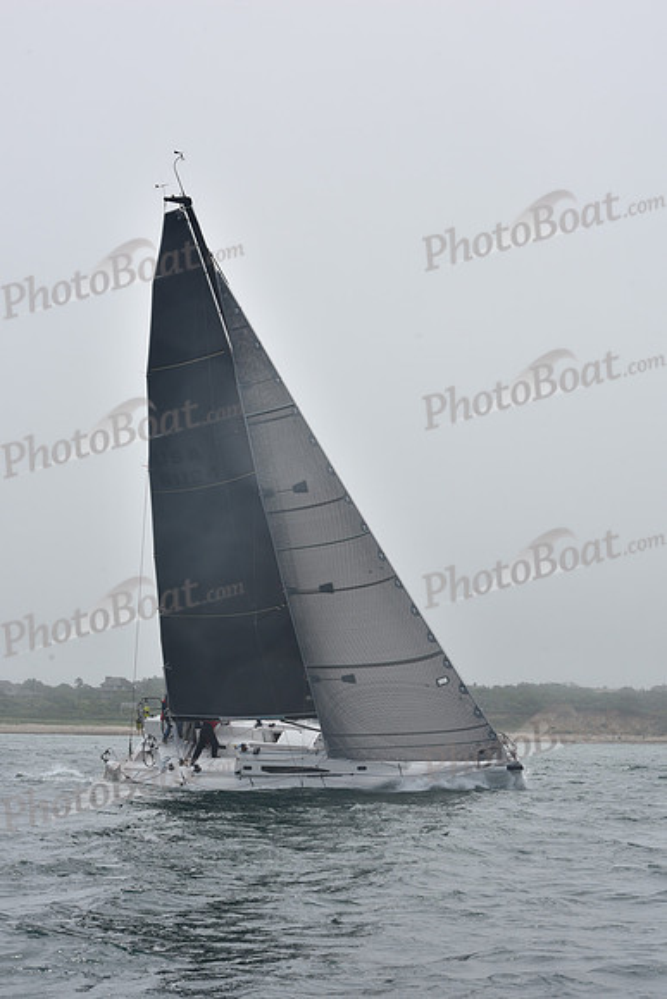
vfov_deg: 28.8
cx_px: 334
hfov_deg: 19.5
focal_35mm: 70
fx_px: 1944
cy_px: 500
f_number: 11
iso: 250
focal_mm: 70
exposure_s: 1/800
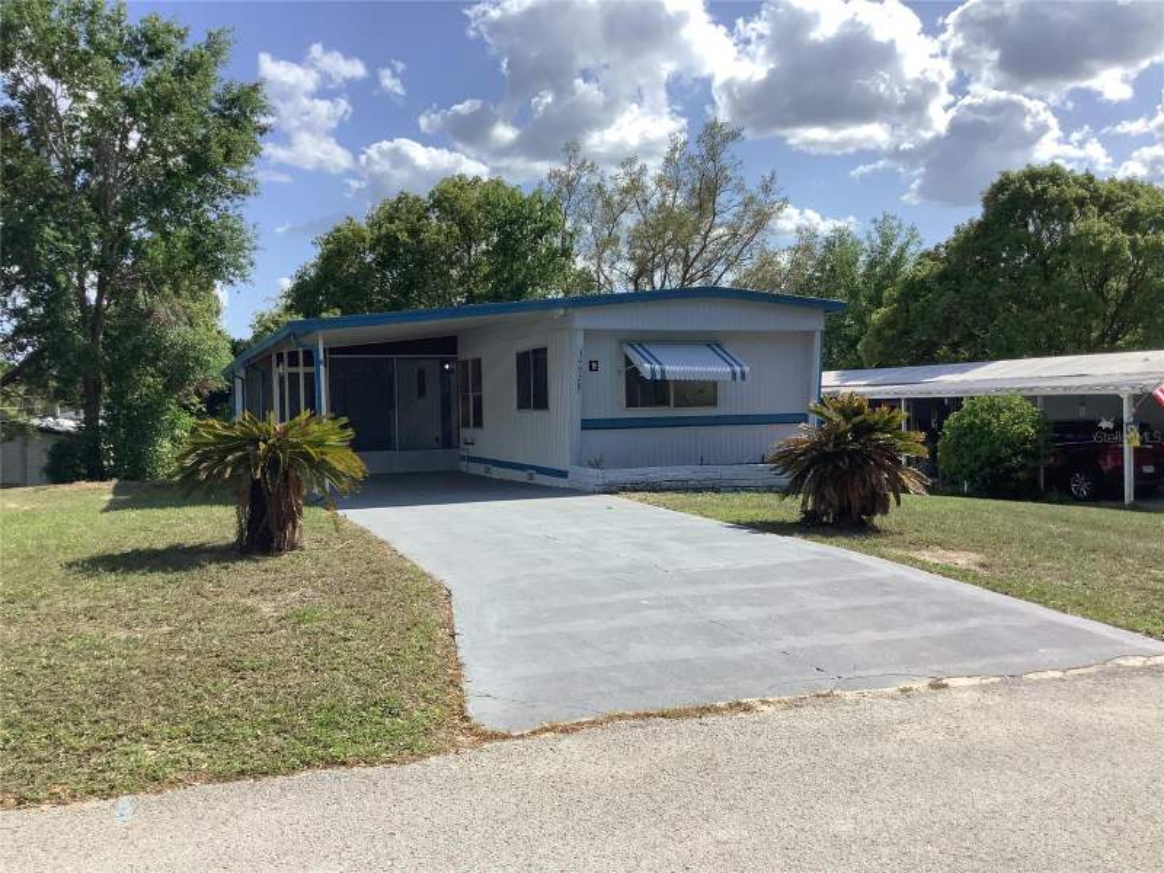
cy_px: 436
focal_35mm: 31
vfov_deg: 45.4
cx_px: 582
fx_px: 1042
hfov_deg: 58.4
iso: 25
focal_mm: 3.3
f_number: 2.4
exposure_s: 1/1456
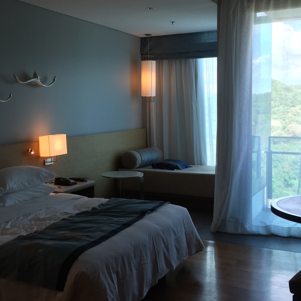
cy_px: 133
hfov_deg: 38.3
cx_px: 130
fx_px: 433
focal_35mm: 44
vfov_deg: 38.3
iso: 50
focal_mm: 4.15
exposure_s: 1/100
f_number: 2.2
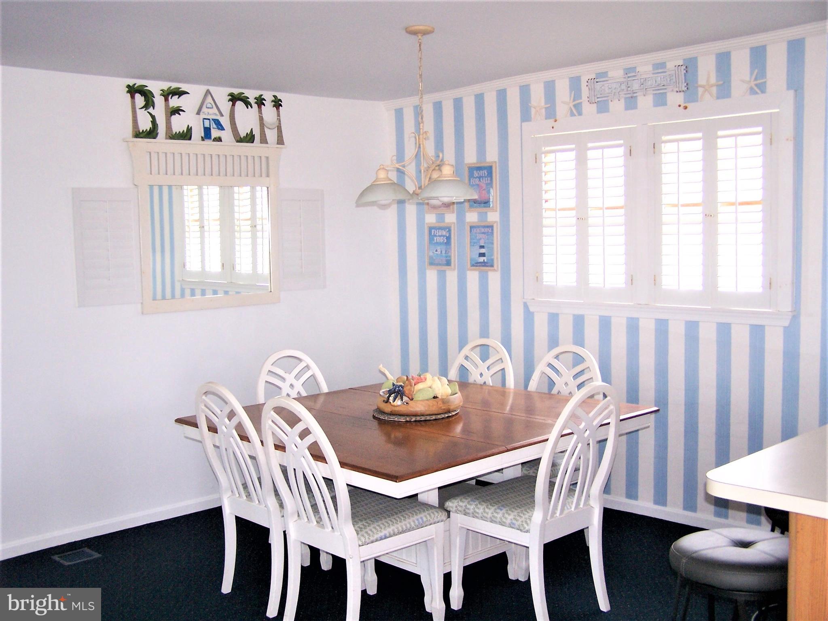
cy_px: 310
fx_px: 909
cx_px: 414
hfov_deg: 49.0
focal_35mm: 38
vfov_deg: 37.7
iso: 140
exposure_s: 1/60
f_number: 2.8
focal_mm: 6.3
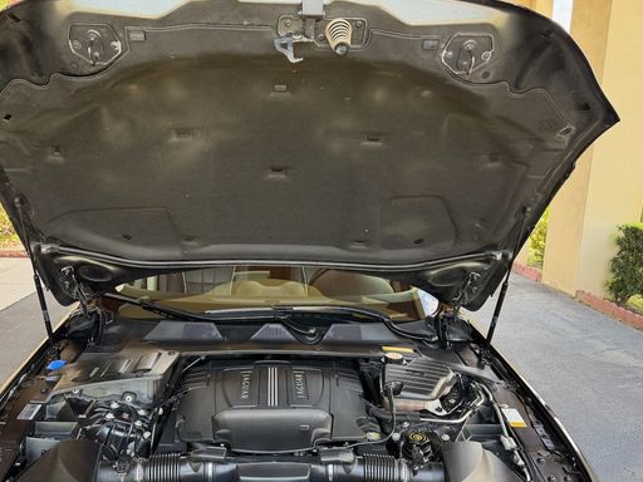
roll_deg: +0.1
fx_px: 557
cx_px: 283
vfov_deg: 46.4
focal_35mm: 30
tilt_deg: -14.7
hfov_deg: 59.8
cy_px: 300
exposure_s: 1/225
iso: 200
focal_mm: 6.76
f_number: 1.78
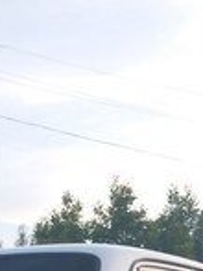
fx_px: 713
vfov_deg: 18.1
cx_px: 20
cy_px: 454
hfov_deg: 16.0
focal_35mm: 91
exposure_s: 1/114
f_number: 1.9
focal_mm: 3.7
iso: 40
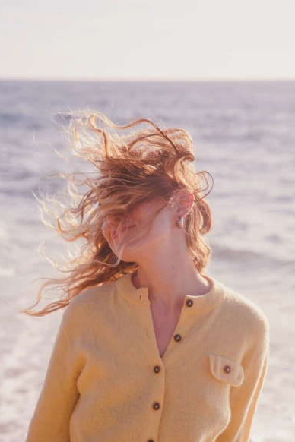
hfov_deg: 17.7
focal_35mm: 77
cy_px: 237
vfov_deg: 26.3
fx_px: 946
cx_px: 152
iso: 100
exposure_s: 1/1000
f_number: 4.5
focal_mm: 70
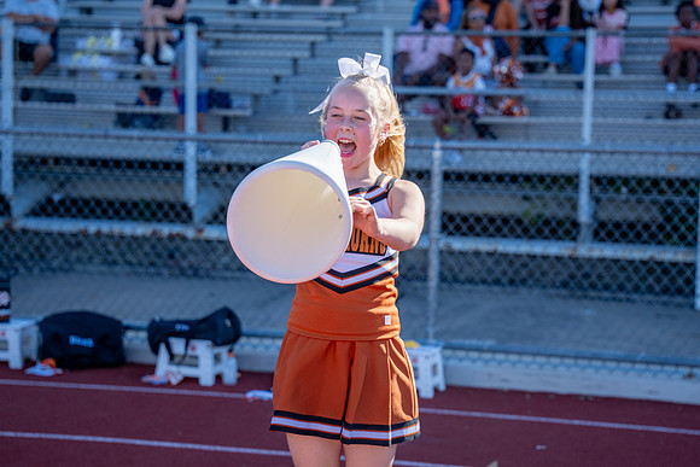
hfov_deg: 28.6
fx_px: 1371
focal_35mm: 70
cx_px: 377
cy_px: 230
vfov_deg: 19.3
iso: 250
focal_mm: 55.4
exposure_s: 1/3200
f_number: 2.8
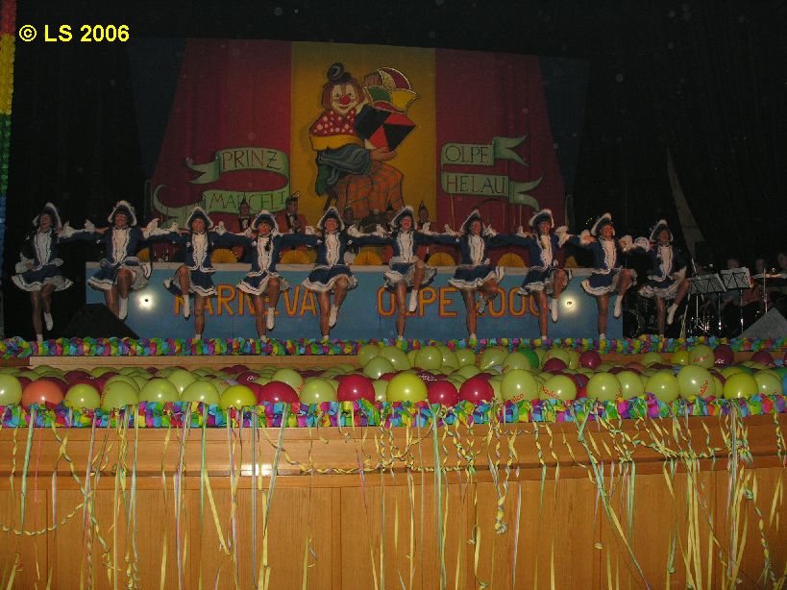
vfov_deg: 40.7
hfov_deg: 52.6
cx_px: 394
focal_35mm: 35
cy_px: 295
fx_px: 796
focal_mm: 8.9
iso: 100
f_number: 4
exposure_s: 1/60.1
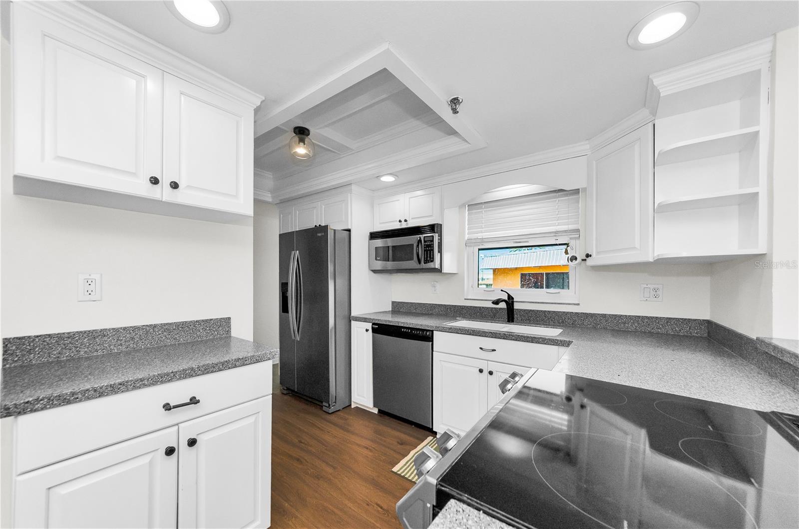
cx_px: 400
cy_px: 264
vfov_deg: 89.7
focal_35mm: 12
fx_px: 266
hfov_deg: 112.7
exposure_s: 1/200
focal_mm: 8
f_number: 6.3
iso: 400
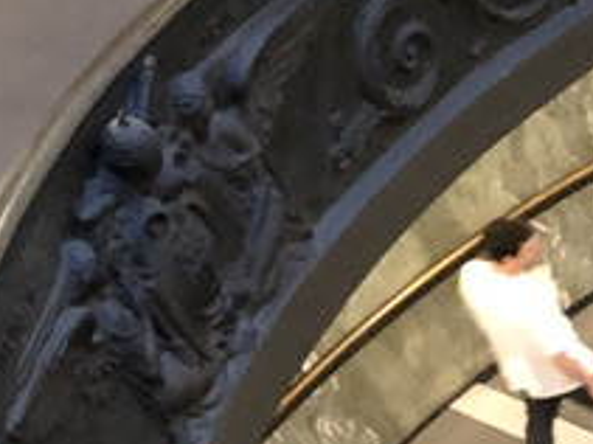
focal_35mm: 159
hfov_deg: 10.6
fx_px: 2722
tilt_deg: -56.4
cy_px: 627
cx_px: 1442
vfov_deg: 9.1
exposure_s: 1/4
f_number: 1.8
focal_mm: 4
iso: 100
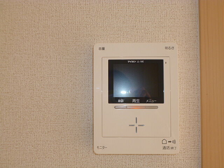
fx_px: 233
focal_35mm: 36
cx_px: 112
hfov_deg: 51.4
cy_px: 84
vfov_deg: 39.7
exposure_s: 1/60
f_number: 3.1
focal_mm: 6.4
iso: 100
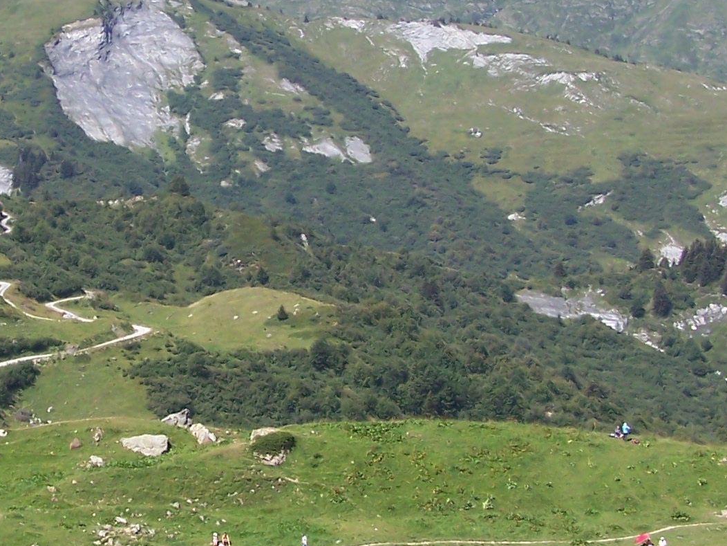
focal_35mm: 111
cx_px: 149
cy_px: 209
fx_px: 2331
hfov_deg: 17.6
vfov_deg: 13.3
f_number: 4
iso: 64
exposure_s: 1/320
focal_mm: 6.3
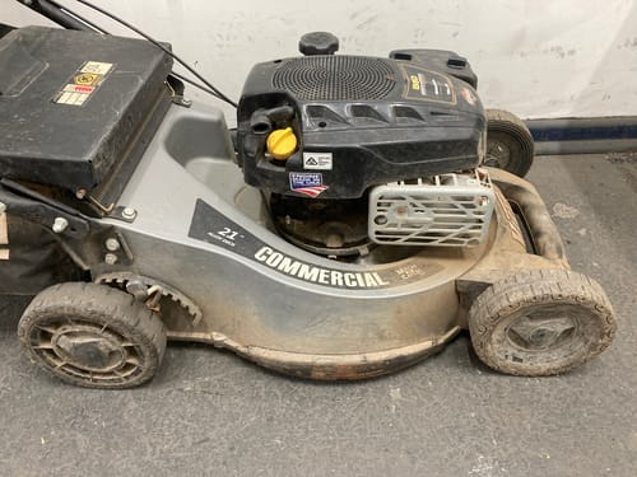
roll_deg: +4.7
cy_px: 238
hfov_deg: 63.4
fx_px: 515
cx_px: 318
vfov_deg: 49.7
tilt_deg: -42.5
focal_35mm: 28
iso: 200
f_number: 1.8
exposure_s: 1/50
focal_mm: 3.99
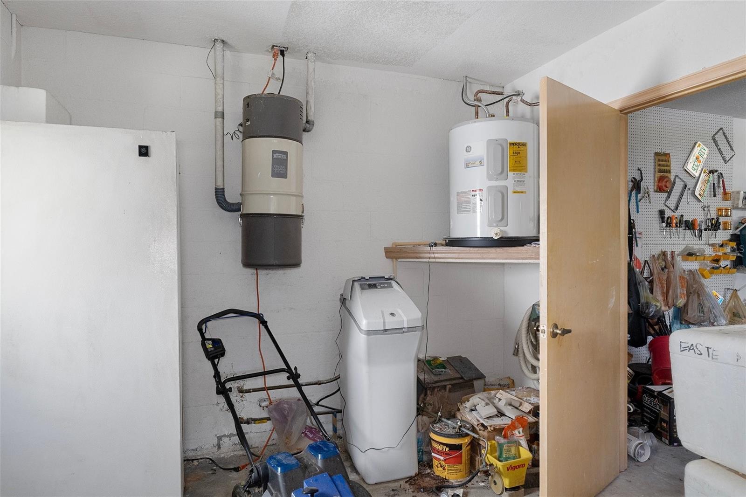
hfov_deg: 81.2
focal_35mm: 21
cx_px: 373
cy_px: 248
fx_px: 435
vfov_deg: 59.5
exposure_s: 1/1.67
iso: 640
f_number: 8
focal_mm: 14
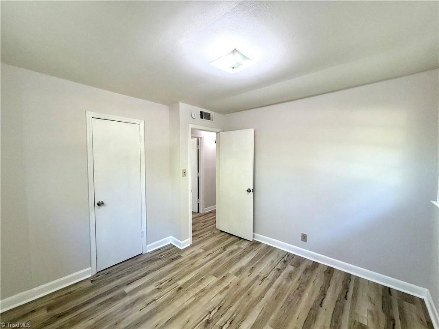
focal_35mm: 14
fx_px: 178
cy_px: 164
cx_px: 220
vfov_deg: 85.7
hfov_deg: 102.1
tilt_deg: -3.2
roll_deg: +0.3
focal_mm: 2.22
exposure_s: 1/120
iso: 250
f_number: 2.2
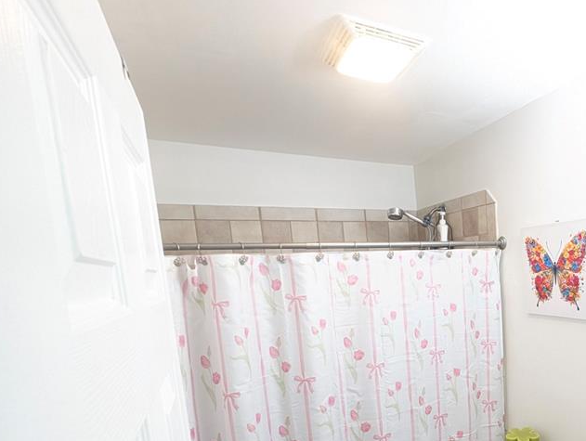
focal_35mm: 21
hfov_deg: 71.7
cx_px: 461
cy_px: 310
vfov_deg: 61.3
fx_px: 356
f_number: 2.2
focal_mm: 1.95
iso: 303
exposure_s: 1/30
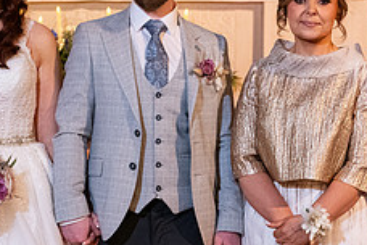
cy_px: 46
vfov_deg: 8.7
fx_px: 1611
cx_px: 148
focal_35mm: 158
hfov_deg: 13.0
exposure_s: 1/160
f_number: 5
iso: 2000
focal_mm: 62
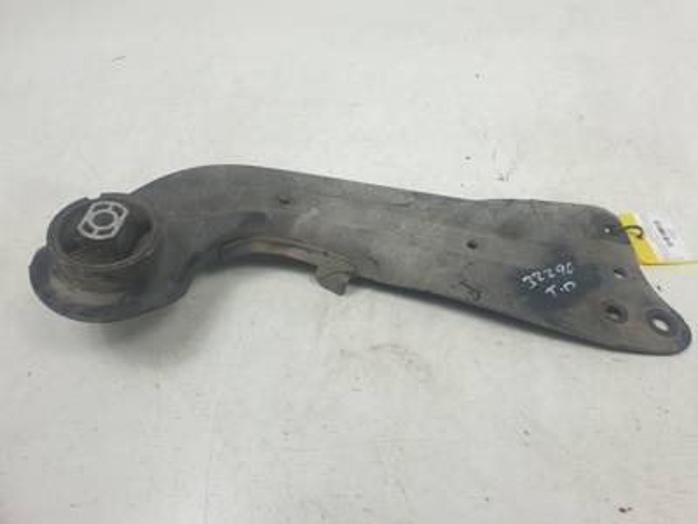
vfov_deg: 53.1
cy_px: 262
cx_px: 349
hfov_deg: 67.3
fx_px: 524
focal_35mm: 26
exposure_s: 1/239
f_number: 2.4
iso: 50
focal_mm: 4.3
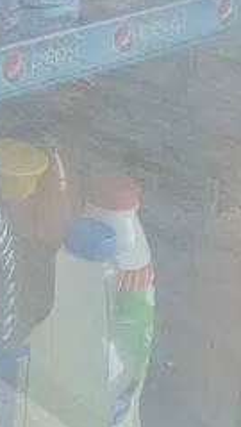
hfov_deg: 7.4
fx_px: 1619
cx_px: -512
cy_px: -376
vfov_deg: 13.3
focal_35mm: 143
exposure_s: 1/33.3
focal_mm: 4.09
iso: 400
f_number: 1.6
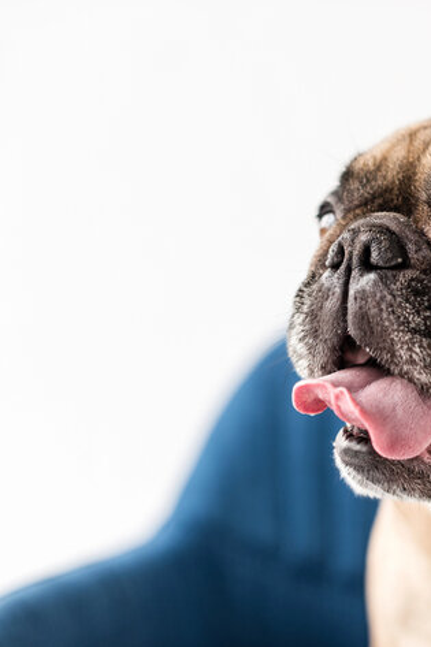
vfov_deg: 26.7
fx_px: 1366
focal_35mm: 76
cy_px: 324
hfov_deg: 17.6
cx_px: 393
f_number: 2.8
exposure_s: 1/400
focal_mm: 50
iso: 320
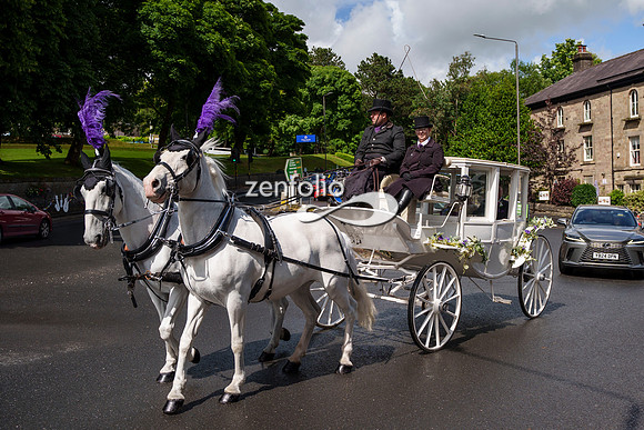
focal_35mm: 36
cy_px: 234
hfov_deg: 53.4
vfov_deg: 37.2
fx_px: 637
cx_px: 370
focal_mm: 28
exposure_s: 1/3200
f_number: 3.5
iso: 200
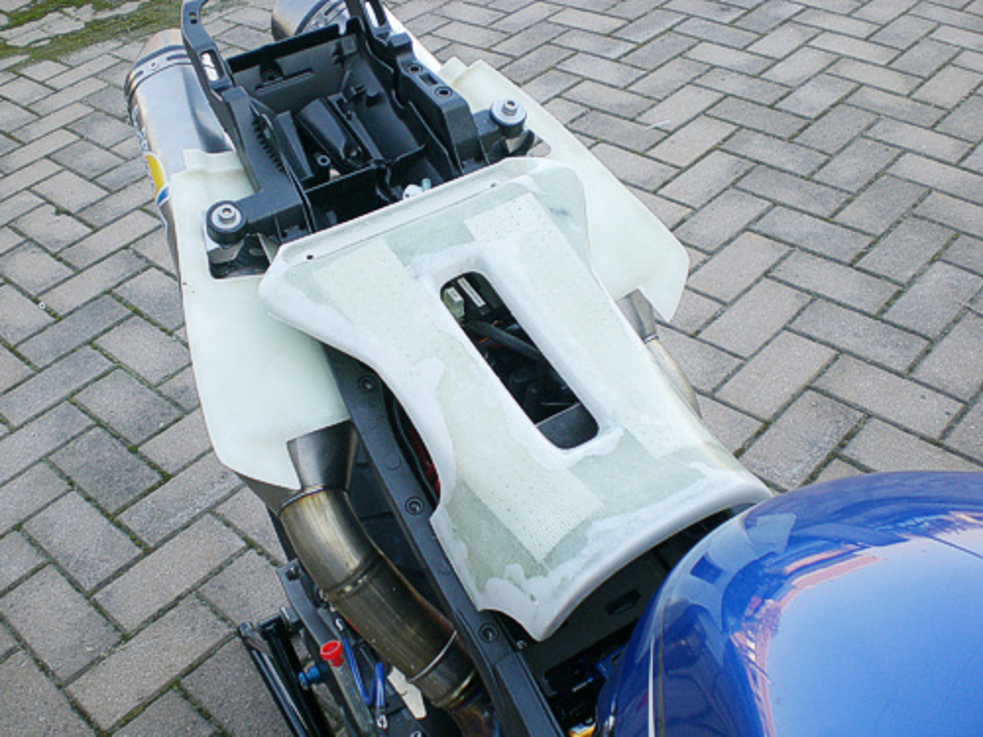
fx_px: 1079
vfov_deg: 37.7
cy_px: 368
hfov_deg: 49.0
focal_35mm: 38
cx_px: 492
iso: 50
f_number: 3.1
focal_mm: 6.3
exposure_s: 1/125
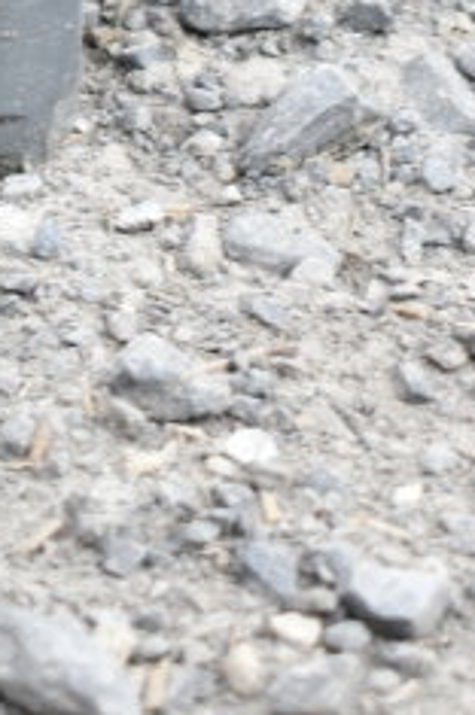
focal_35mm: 234
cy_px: -534
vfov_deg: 8.5
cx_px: -61
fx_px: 4645
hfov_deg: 5.8
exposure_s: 1/100
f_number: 4.8
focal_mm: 40
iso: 200
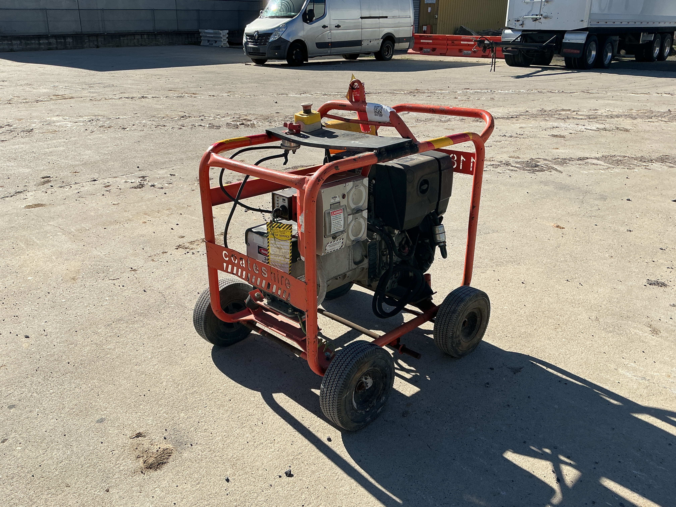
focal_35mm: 29
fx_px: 566
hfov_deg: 61.7
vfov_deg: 48.2
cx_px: 338
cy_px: 254
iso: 25
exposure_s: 1/2058
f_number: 1.8
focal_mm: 3
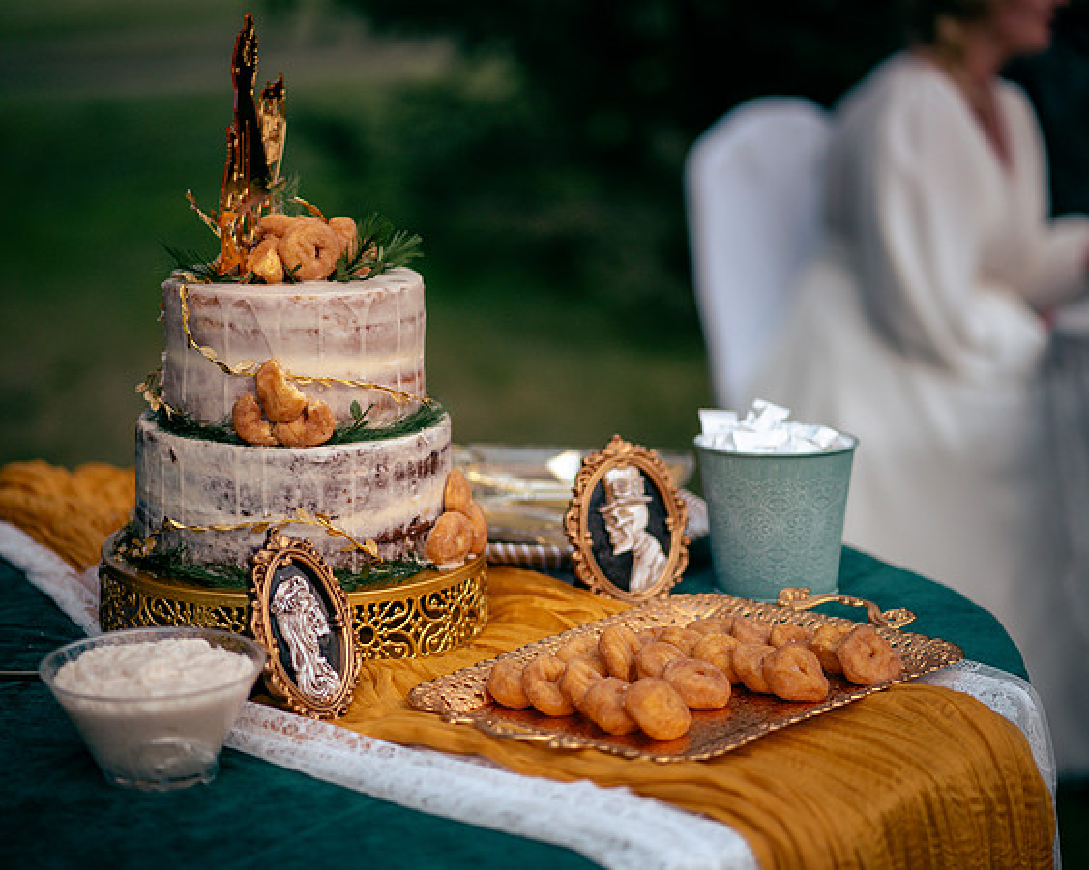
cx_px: 499
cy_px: 433
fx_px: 3100
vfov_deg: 16.0
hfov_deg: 19.9
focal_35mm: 96
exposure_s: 1/640
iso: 400
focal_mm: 85
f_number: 1.8
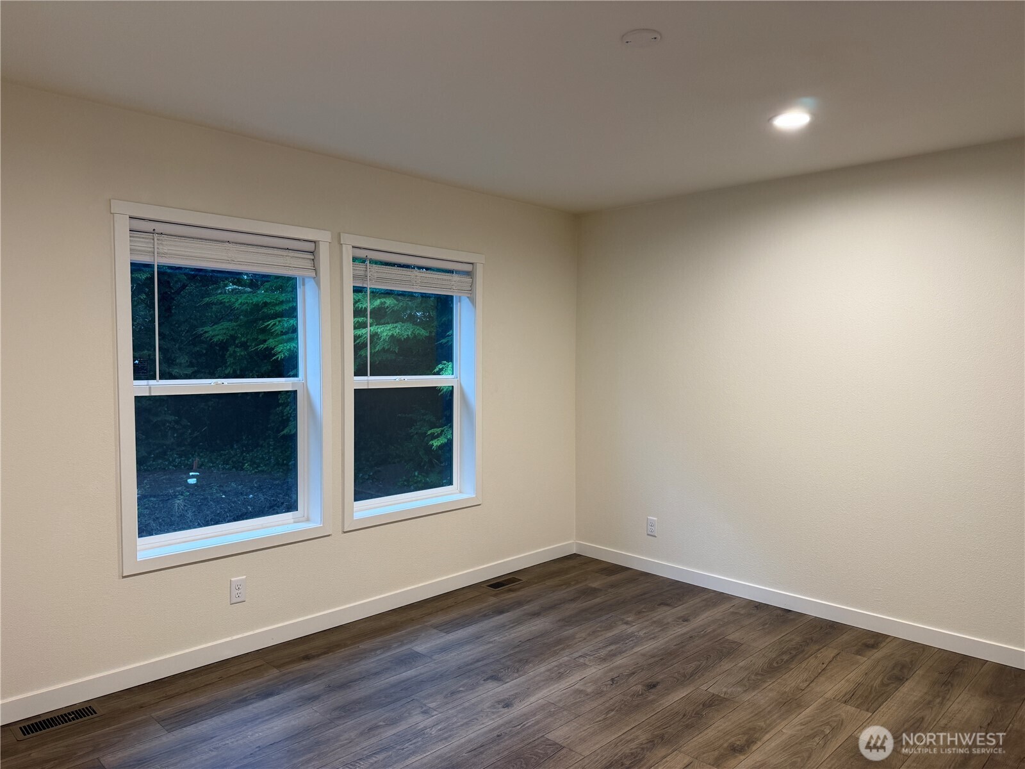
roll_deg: -0.1
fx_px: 711
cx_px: 512
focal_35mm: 24
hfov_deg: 71.6
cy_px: 384
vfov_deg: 56.8
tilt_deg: -2.3
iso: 160
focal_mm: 6.76
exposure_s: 1/60
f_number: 1.78
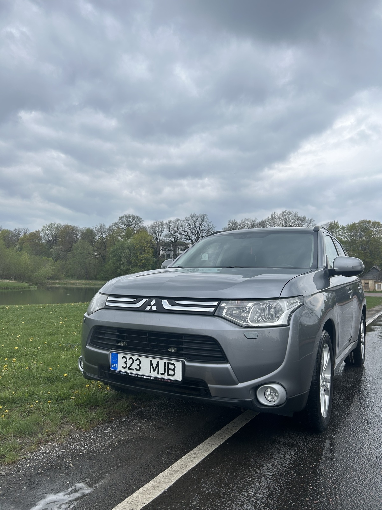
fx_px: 383
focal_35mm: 26
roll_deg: -2.4
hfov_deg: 53.1
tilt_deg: +6.0
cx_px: 191
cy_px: 255
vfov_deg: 67.3
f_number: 1.5
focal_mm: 5.7
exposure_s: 1/965
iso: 50
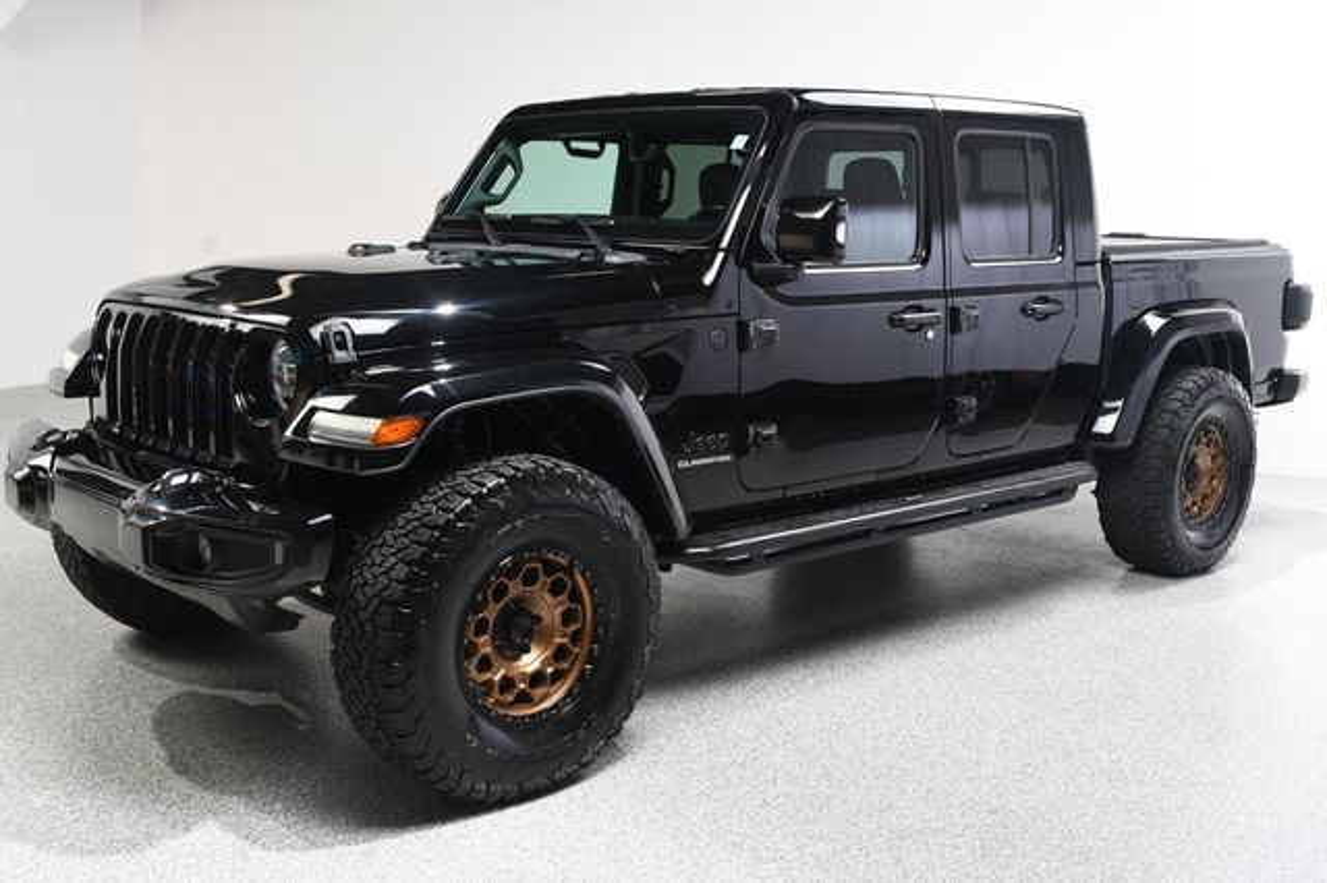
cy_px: 442
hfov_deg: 49.6
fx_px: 1437
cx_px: 664
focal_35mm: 39
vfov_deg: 34.2
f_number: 9
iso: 160
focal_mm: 26
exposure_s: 1/160
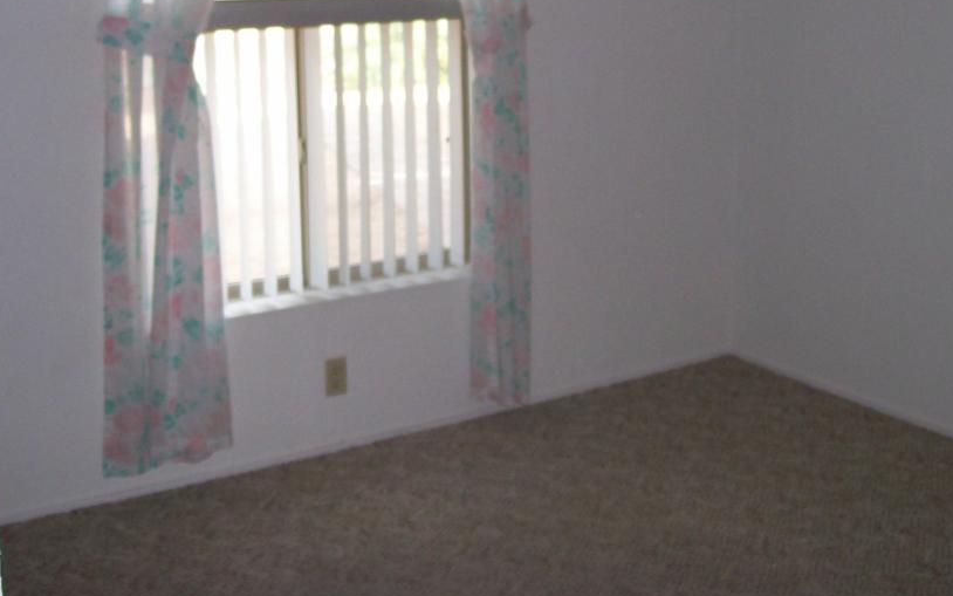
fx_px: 1247
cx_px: 403
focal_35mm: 48
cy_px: 152
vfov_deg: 26.5
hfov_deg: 41.7
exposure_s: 1/64
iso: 80
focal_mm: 6
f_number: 2.7
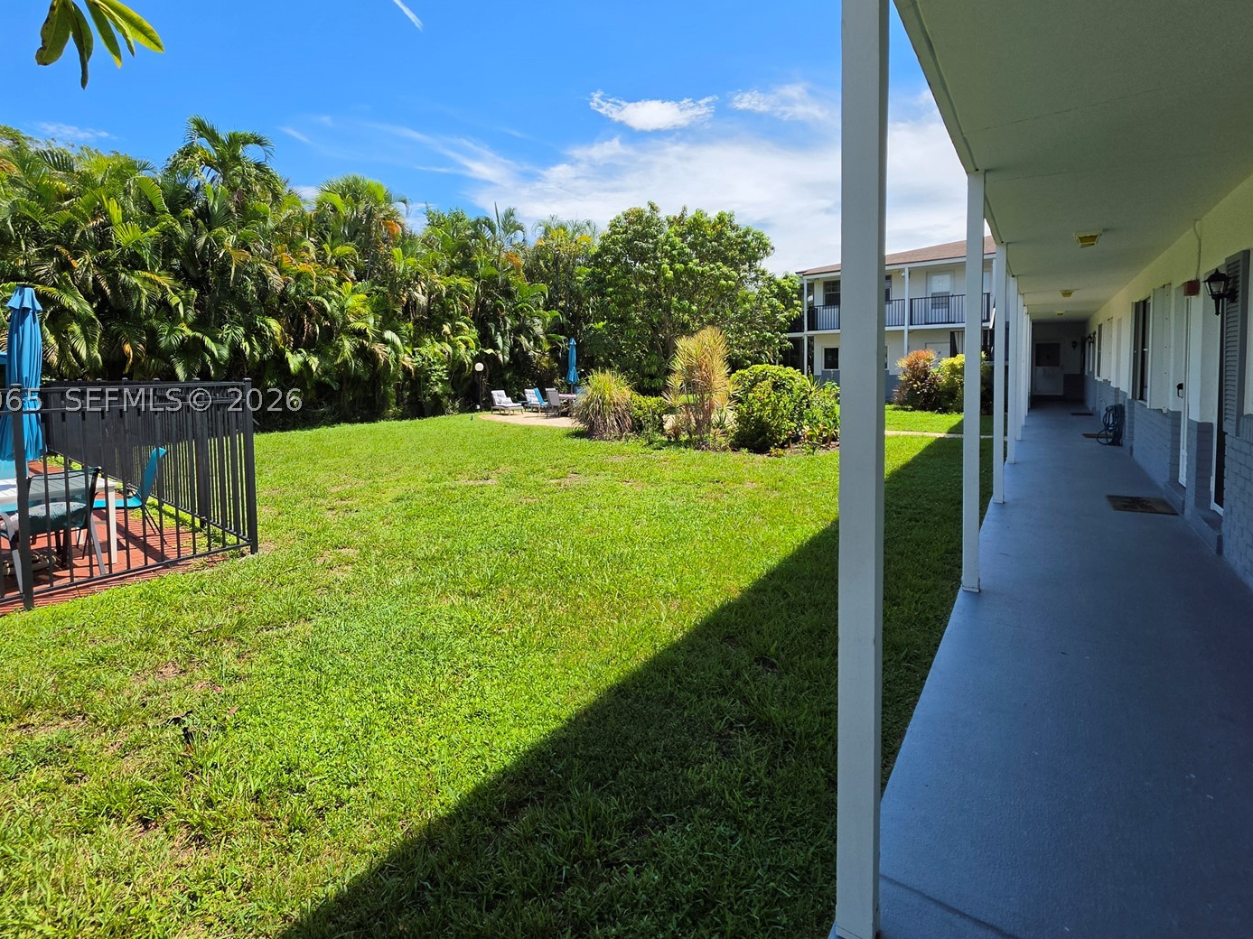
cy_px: 400
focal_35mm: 15
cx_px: 580
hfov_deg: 98.0
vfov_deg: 81.2
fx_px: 543
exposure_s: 1/1632
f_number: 1.9
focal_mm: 2.2
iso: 32
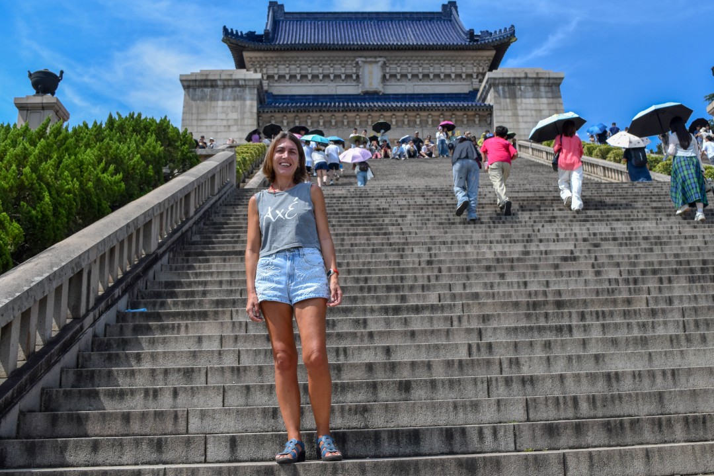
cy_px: 238
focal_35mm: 36
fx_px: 714
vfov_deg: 36.9
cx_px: 357
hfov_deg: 53.1
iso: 400
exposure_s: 1/1500
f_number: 6.7
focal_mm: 24
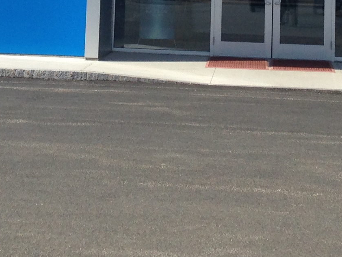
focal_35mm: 128
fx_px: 1264
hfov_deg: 15.4
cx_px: 111
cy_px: -193
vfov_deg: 10.9
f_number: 2.4
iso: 50
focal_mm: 4.12
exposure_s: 1/1869
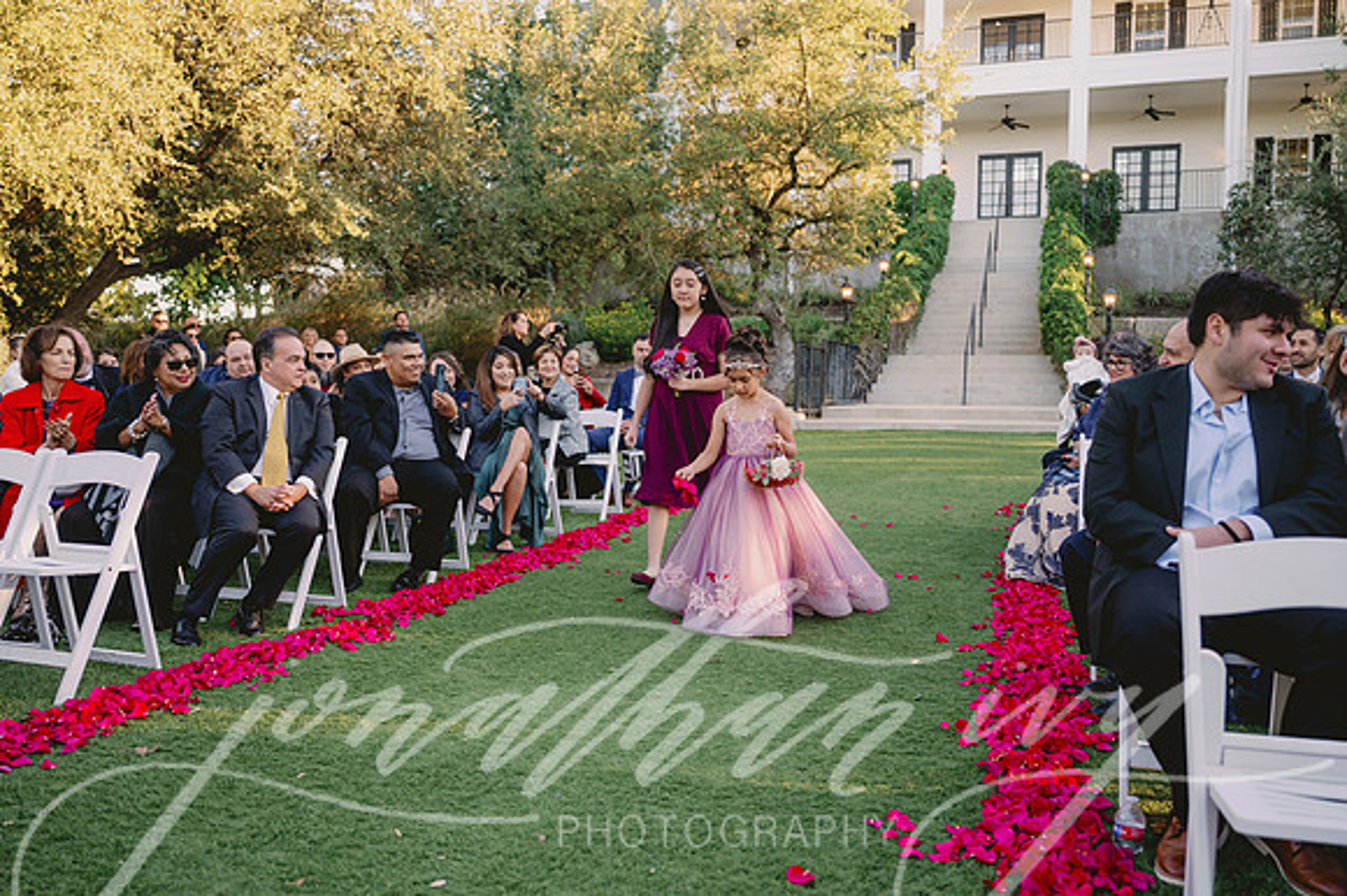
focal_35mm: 31
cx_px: 674
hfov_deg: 59.9
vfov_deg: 42.0
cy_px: 448
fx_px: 1169
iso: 320
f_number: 2.8
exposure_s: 1/640
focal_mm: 30
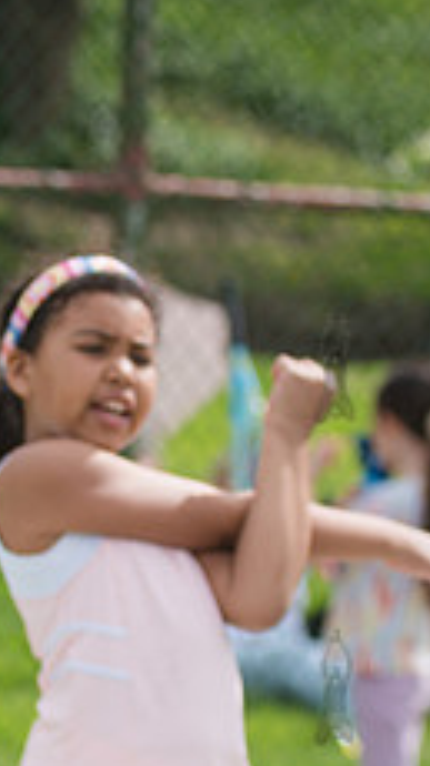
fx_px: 6623
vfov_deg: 6.6
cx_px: -261
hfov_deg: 3.7
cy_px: 467
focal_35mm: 326
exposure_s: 1/800
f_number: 4
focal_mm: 105
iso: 100
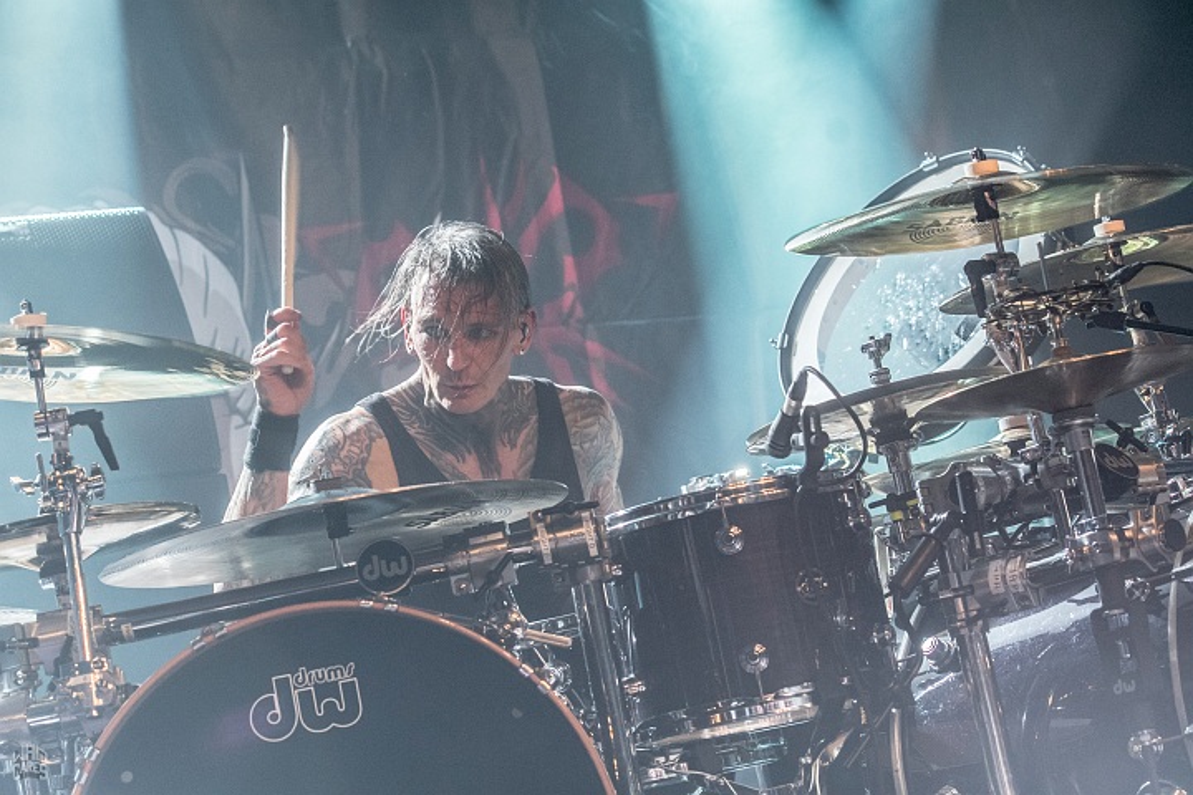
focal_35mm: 112
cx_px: 596
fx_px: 3728
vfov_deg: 12.2
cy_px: 398
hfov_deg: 18.2
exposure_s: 1/100
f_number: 5.6
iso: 2000
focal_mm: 75
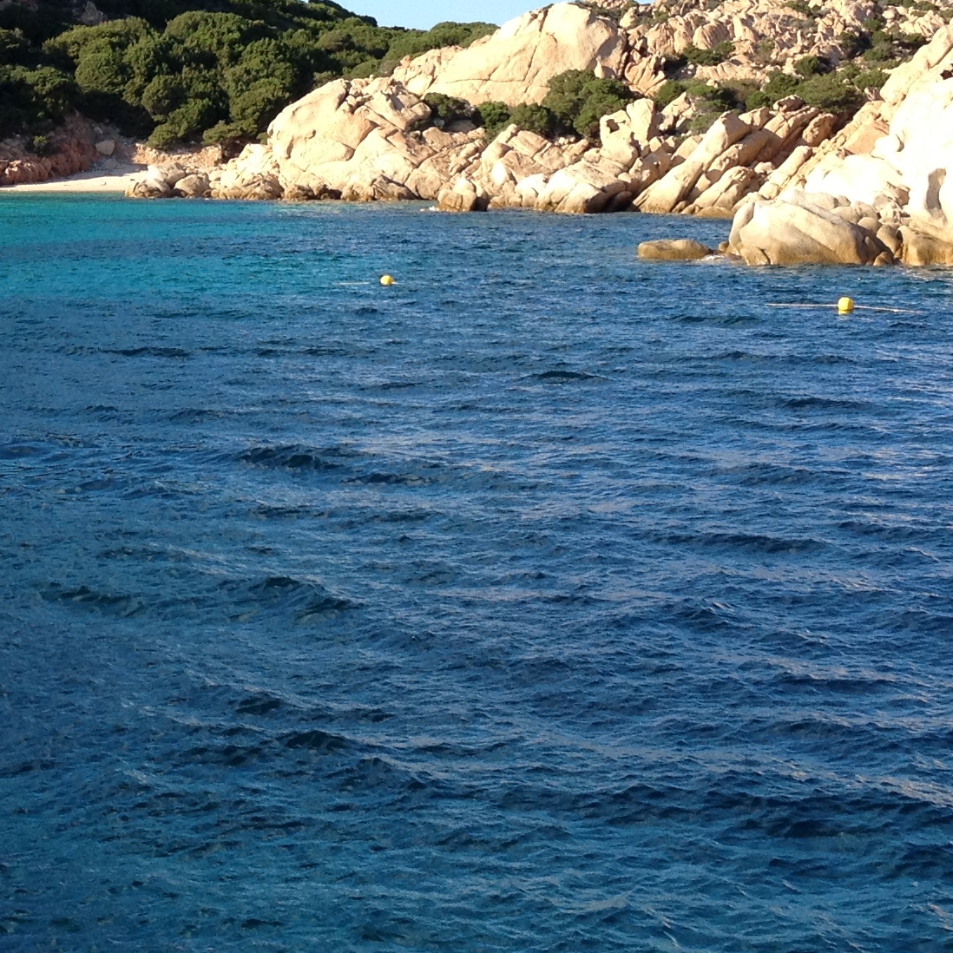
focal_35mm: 92
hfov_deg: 18.4
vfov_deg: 18.6
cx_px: 14
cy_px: 128
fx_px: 2866
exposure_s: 1/849
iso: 64
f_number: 2.4
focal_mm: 4.28
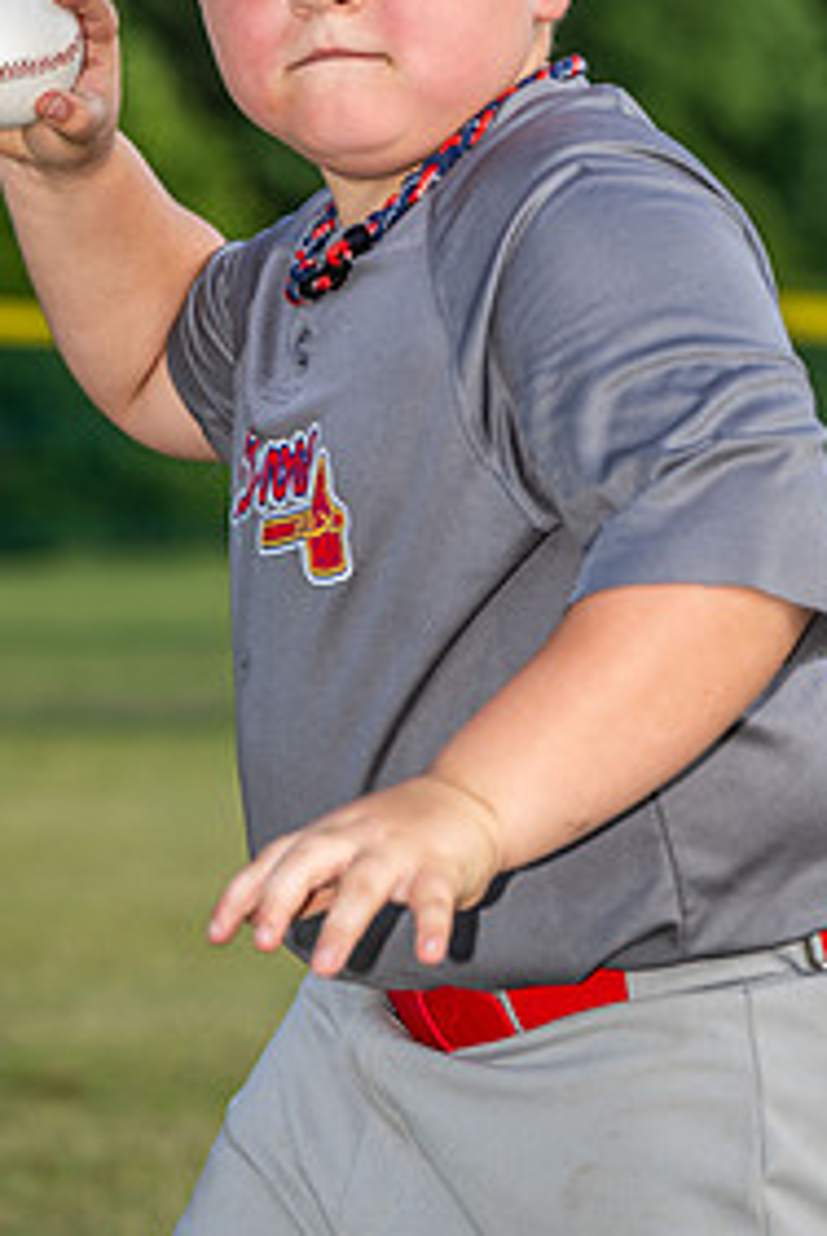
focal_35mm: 208
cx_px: 343
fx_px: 7149
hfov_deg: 6.6
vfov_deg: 9.9
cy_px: 304
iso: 100
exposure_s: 1/200
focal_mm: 130
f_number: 5.6
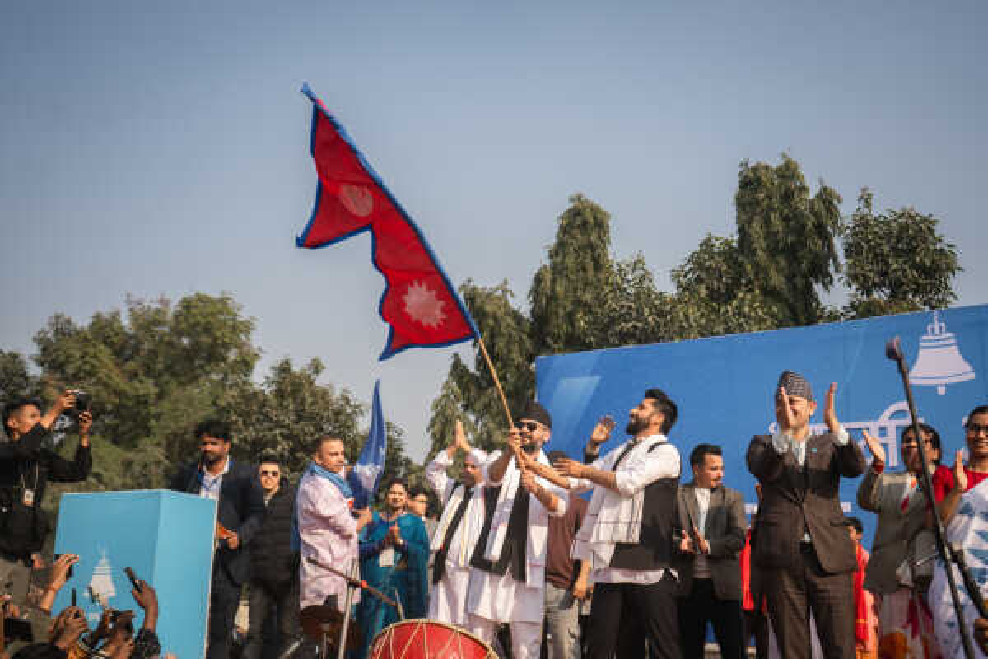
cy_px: 330
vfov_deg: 31.2
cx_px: 494
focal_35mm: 43
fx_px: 1180
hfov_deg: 45.4
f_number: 4.5
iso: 100
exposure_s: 1/640
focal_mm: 43
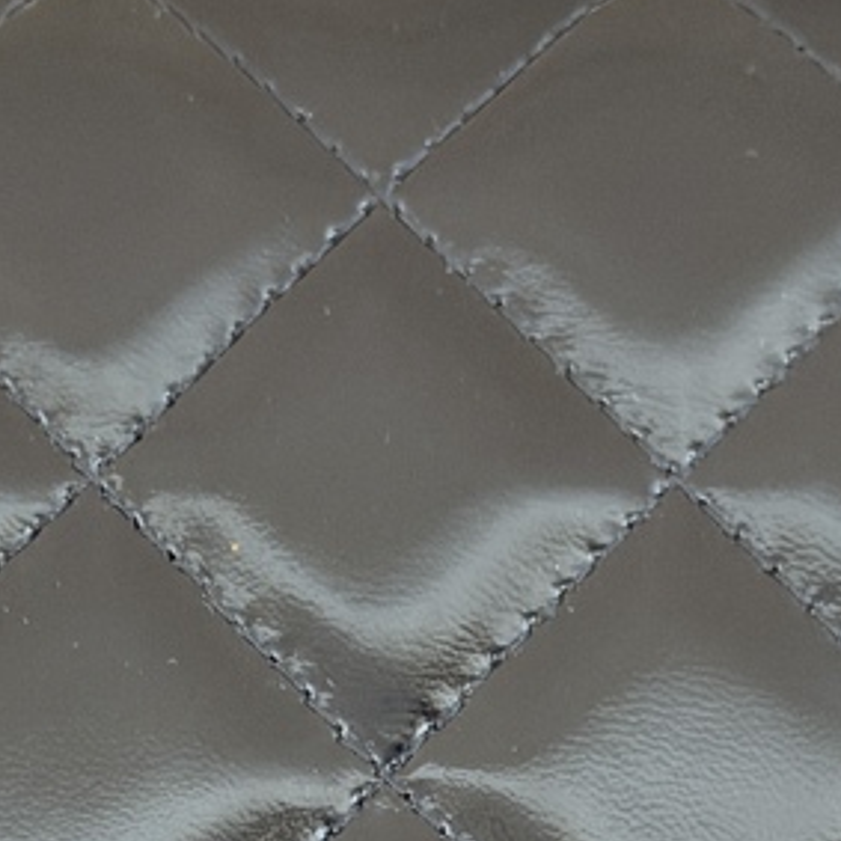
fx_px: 4151
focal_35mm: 151
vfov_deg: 11.4
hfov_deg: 11.6
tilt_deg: -78.2
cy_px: 897
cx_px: 262
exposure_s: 1/38
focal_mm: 6.76
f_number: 1.78
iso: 400
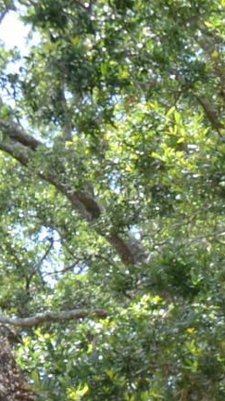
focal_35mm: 109
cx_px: 483
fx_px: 1156
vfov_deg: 17.8
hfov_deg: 10.1
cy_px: 582
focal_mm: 10
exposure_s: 1/200
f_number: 4
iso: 100
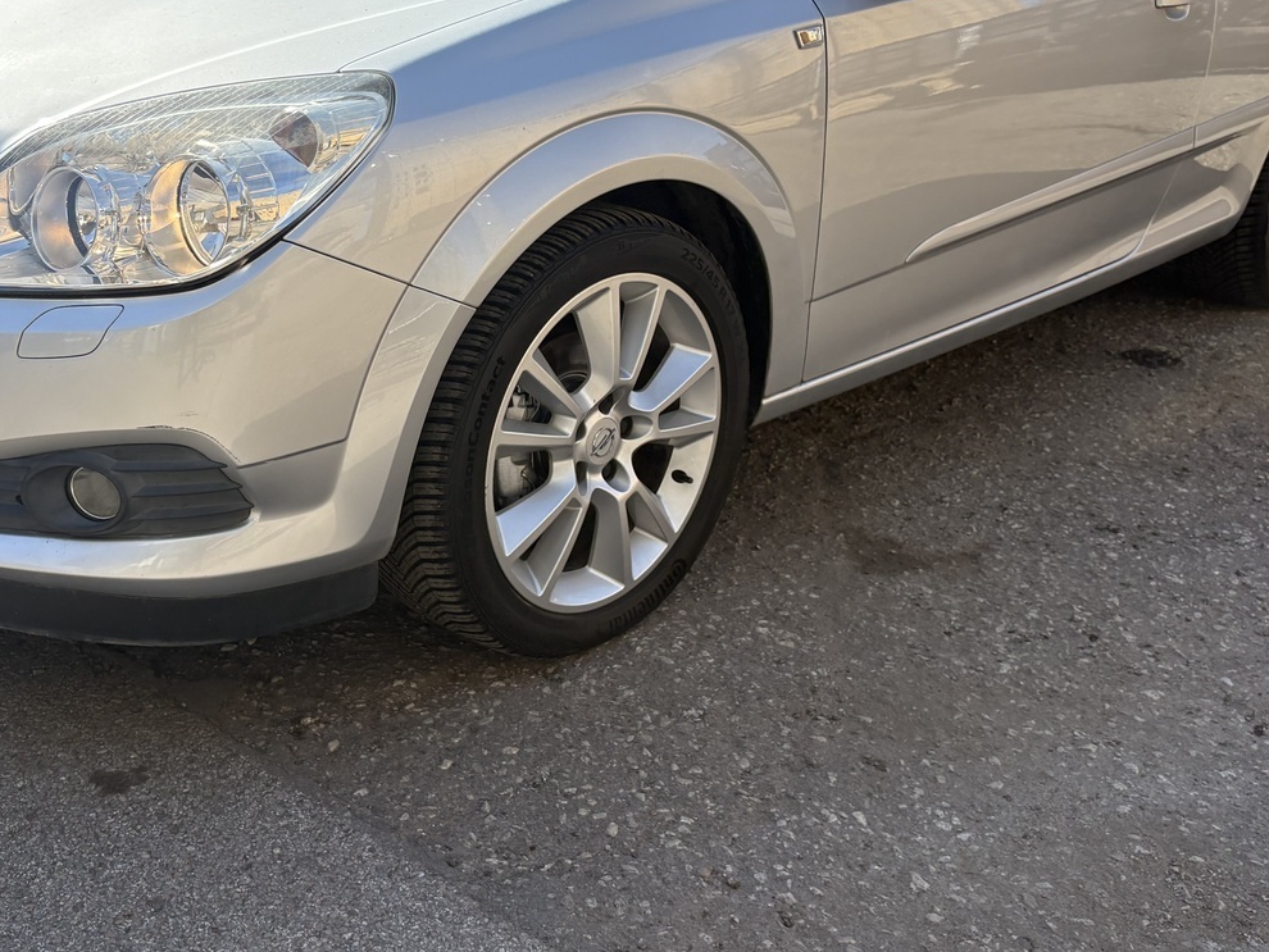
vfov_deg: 34.2
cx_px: 514
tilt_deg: -17.7
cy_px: 352
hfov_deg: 44.6
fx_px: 1540
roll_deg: +0.3
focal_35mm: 42
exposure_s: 1/2075
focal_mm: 5.96
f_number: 1.6
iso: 64
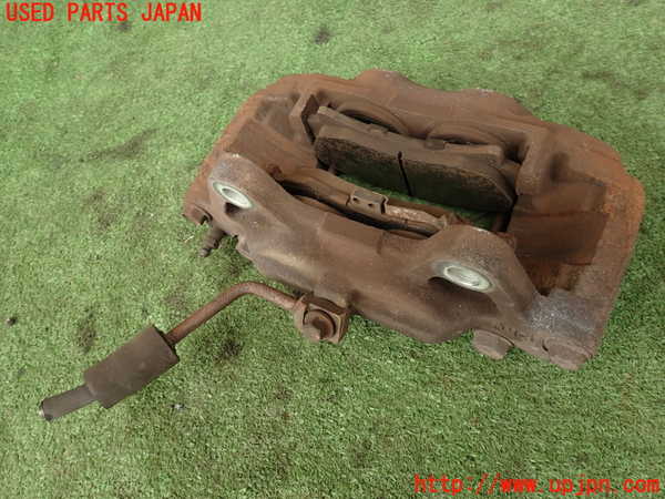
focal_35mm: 25
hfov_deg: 69.4
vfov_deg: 54.9
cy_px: 250
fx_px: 480
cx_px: 332
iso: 100
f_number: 2.8
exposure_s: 1/80
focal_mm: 4.5
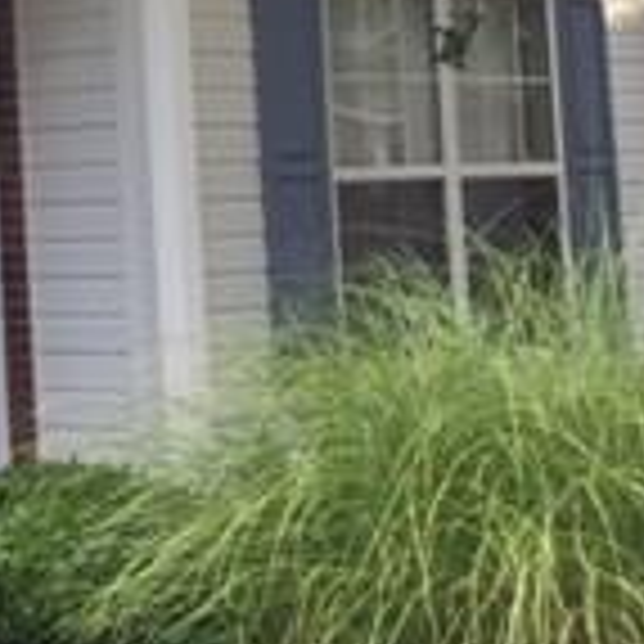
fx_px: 2421
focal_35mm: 115
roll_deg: +2.3
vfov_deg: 14.8
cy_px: -41
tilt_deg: +5.7
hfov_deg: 14.5
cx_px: -207
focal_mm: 4.15
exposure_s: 1/356
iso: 32
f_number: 2.2
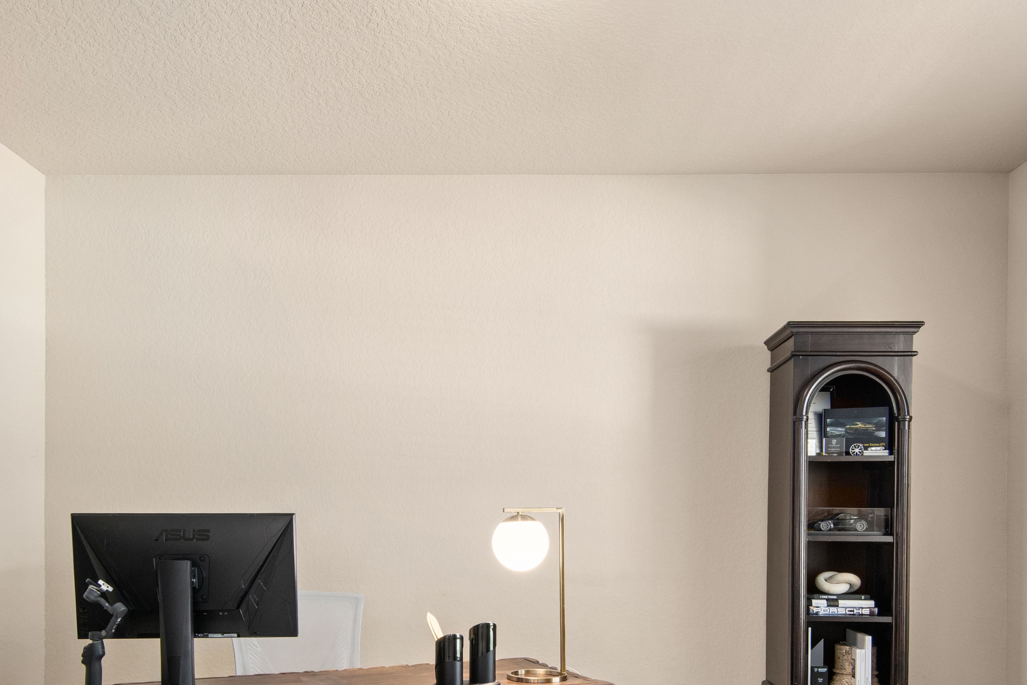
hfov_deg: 58.7
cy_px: 526
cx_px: 490
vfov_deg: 39.8
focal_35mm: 32
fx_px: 913
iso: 320
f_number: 8
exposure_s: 1/6
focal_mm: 13
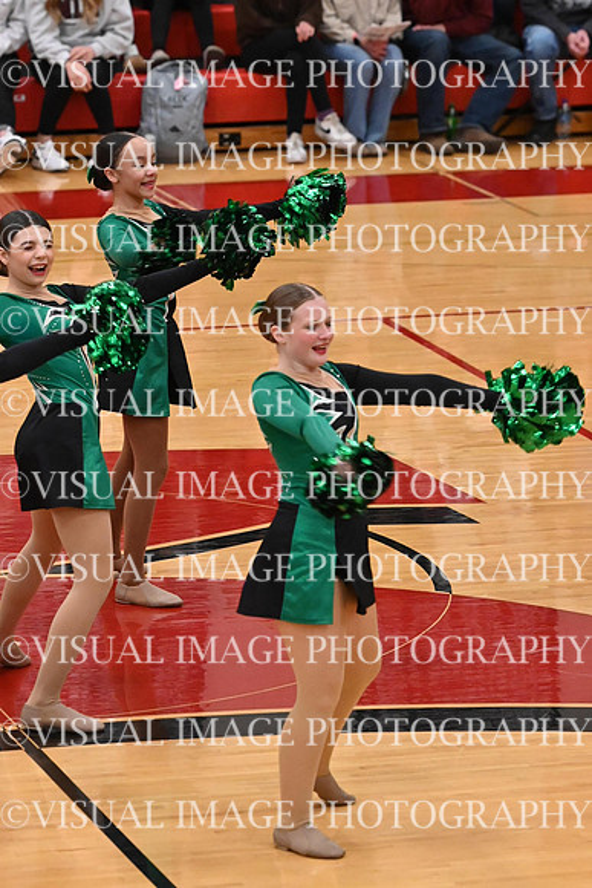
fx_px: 5546
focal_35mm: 225
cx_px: 296
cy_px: 444
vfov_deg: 9.1
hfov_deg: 6.1
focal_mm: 150
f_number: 4
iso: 8000
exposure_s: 1/400
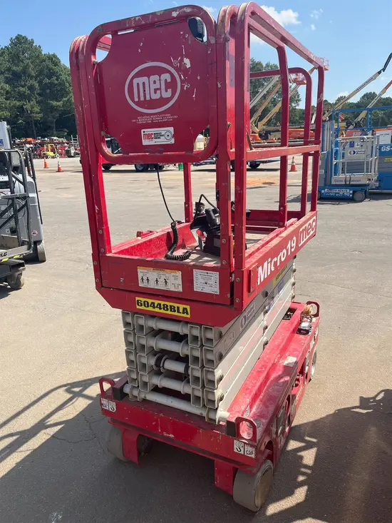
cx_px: 196
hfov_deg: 53.1
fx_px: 392
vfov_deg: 67.3
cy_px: 262
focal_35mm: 26
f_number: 1.6
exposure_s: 1/2268
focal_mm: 5.1
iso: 50
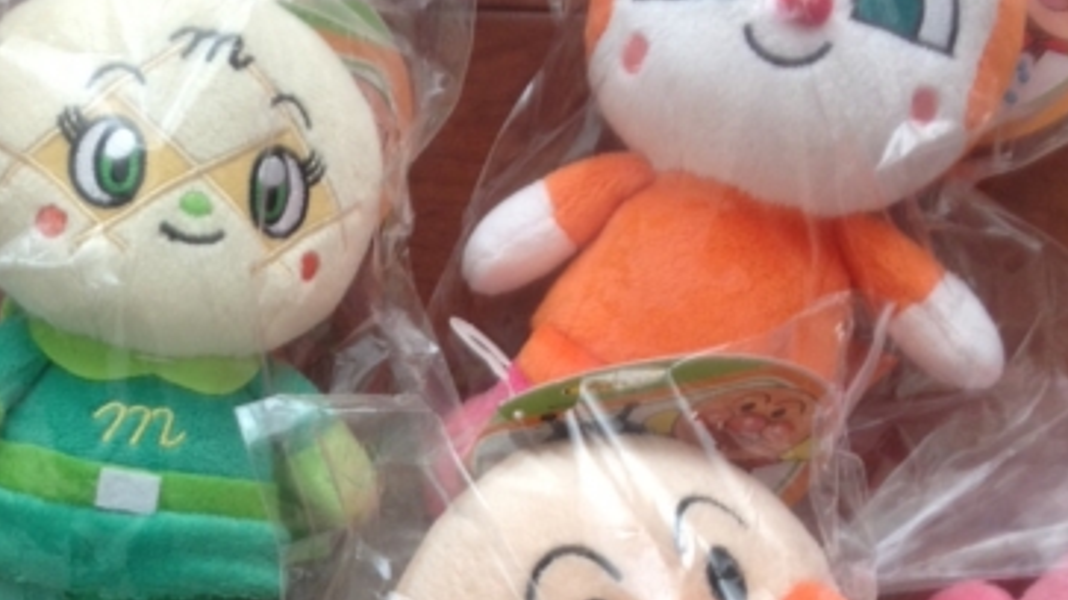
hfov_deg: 25.0
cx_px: 268
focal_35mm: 84
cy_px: 659
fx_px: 2378
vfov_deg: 14.1
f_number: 2.4
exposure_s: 1/30
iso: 50
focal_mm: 4.28
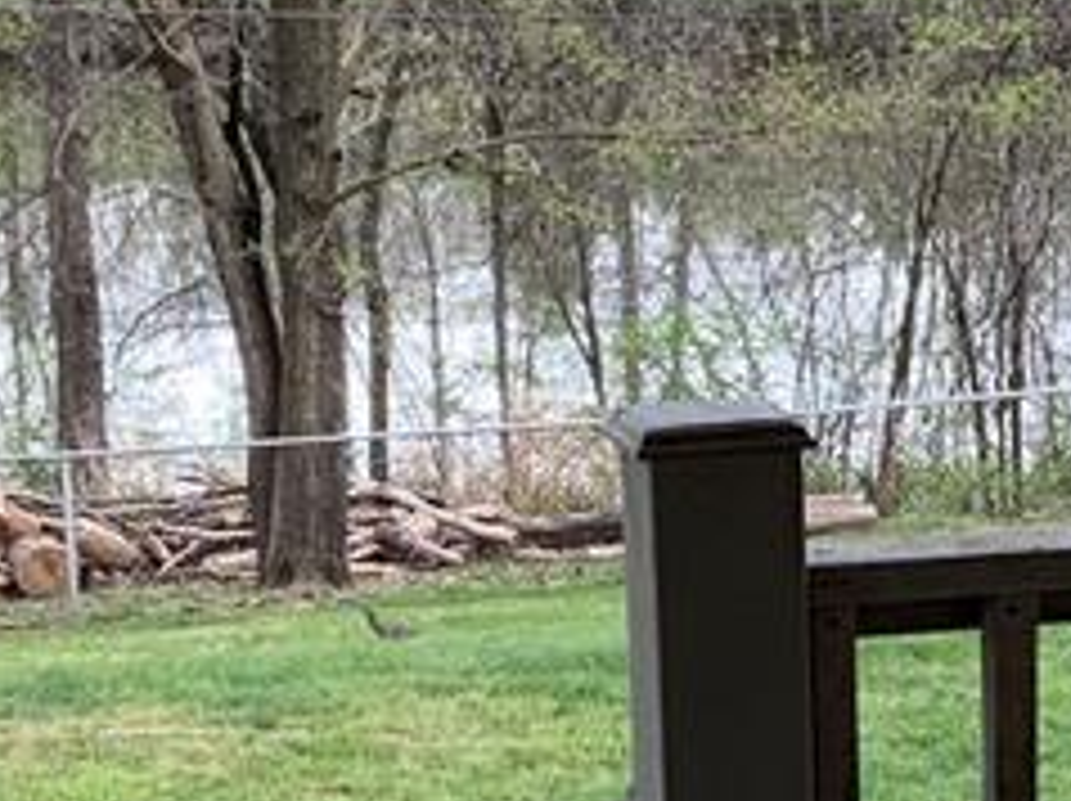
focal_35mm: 125
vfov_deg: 11.8
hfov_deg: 15.3
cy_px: 729
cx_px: 1202
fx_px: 3864
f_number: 1.8
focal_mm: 3
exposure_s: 1/120
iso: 32
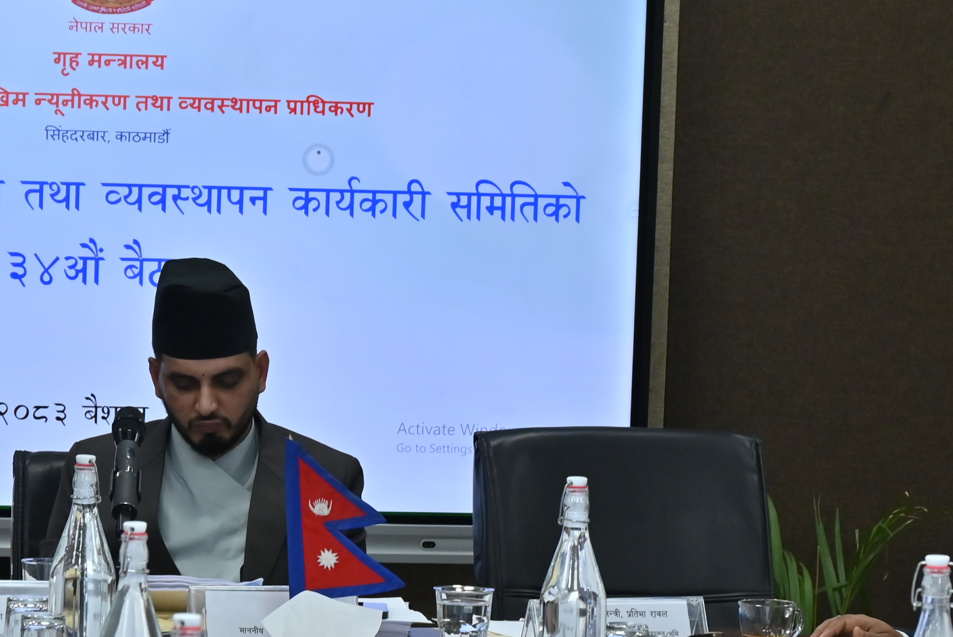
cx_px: 305
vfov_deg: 6.9
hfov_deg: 10.4
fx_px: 5244
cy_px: 524
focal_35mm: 198
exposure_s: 1/100
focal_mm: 69
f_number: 6
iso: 500
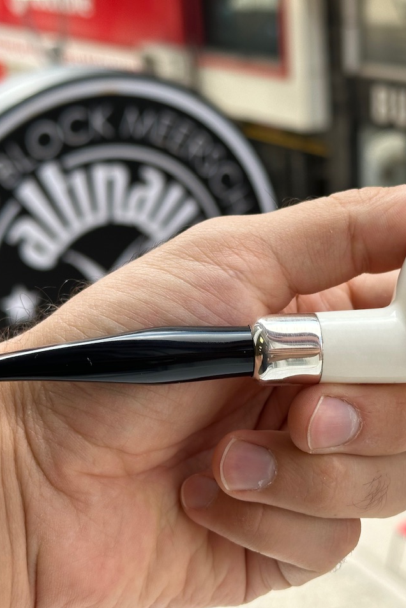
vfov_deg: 30.1
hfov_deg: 20.3
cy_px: 305
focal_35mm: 67
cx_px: 257
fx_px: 1133
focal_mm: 6.86
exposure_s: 1/816
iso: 64
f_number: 1.78
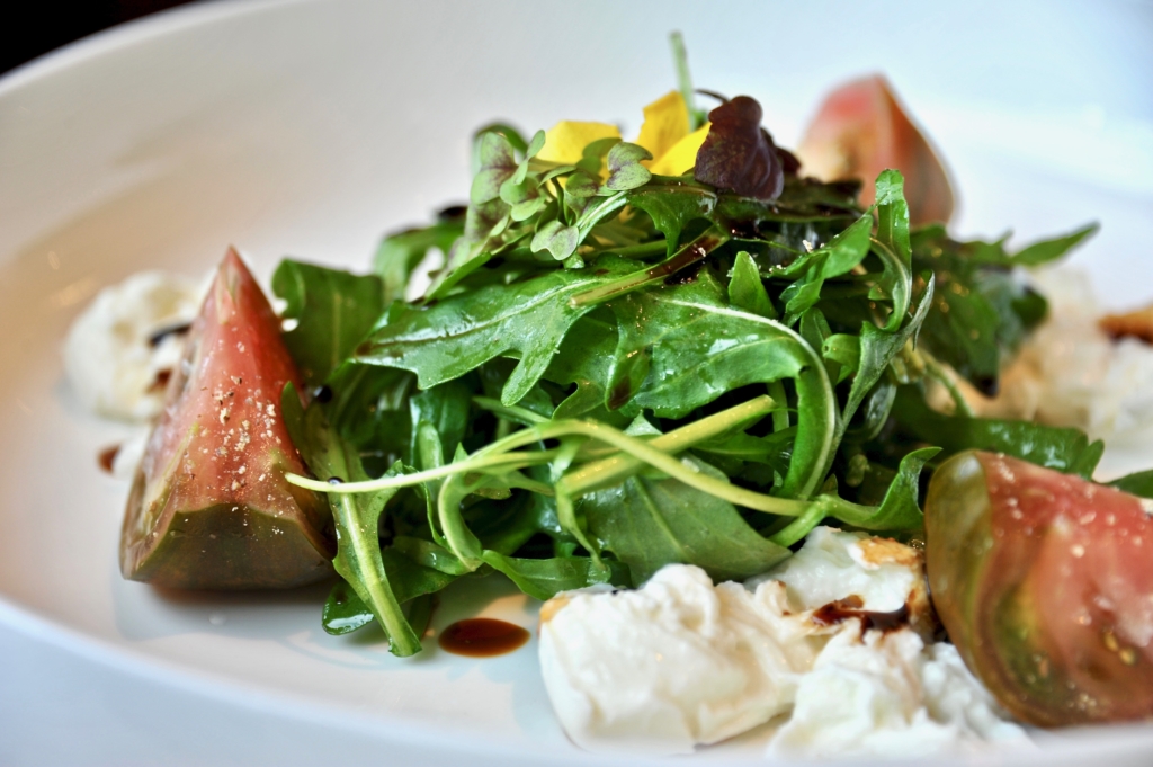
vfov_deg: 13.0
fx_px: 3360
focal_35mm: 105
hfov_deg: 19.5
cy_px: 384
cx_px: 576
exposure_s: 1/60
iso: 400
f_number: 5.3
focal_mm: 105
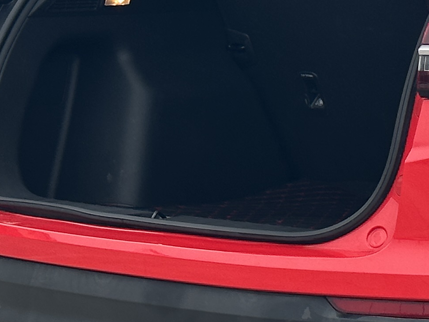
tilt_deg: -3.8
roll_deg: +0.0
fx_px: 2465
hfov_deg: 9.7
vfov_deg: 7.4
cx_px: 589
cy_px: 3
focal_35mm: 199
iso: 64
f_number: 1.78
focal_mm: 6.86
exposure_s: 1/306
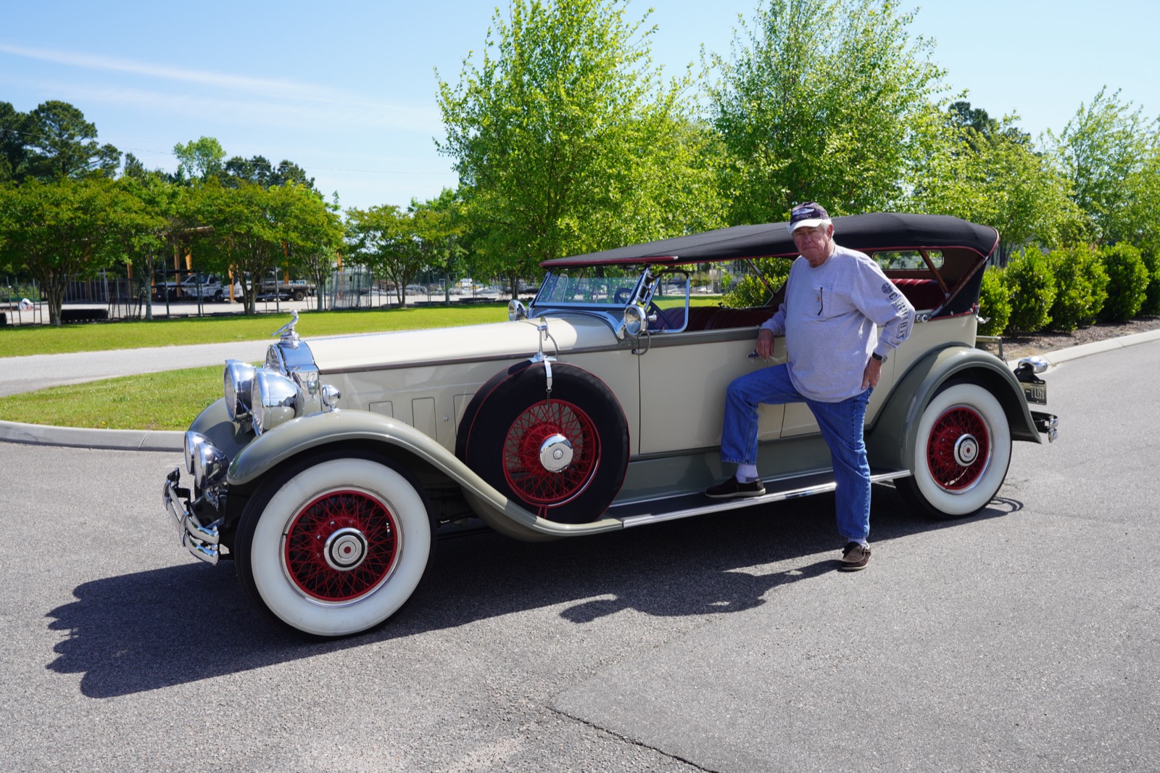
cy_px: 386
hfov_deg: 58.7
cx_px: 580
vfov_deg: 41.1
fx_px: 1031
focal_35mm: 32
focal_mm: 32
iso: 100
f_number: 9
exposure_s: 1/125
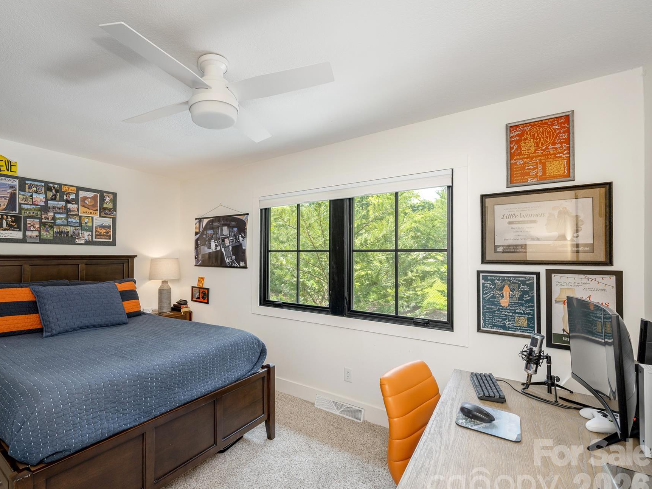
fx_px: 301
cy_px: 255
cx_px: 267
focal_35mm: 16
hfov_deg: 93.5
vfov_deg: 78.1
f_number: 7.1
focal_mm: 14
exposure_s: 1/125
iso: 320
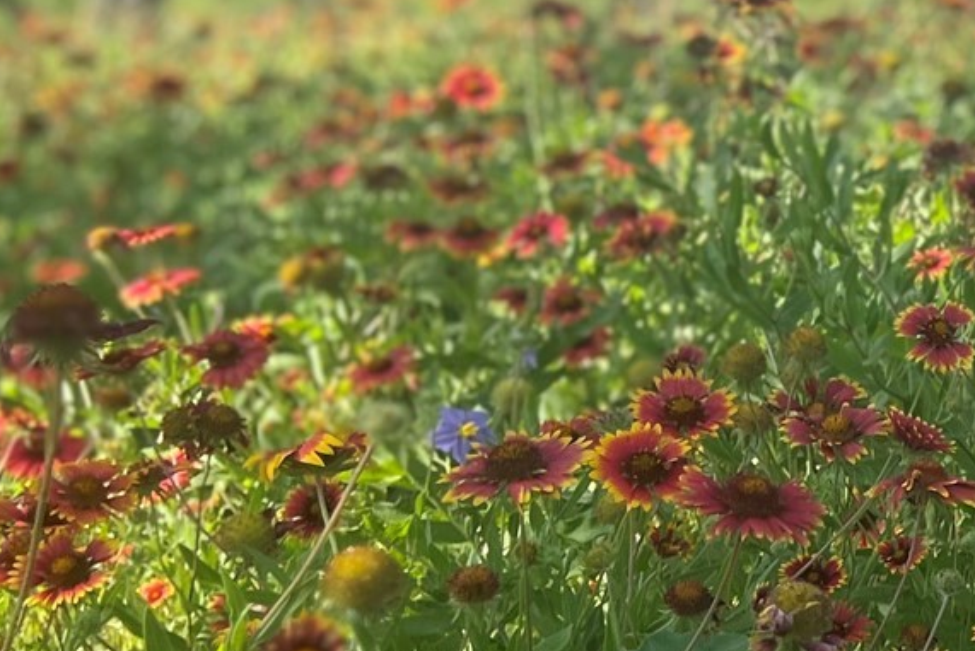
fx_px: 2628
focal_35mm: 97
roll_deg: +2.3
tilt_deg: -8.6
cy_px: 253
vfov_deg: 14.1
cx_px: 1585
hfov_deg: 18.0
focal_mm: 5.1
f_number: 1.6
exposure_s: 1/1175
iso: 50
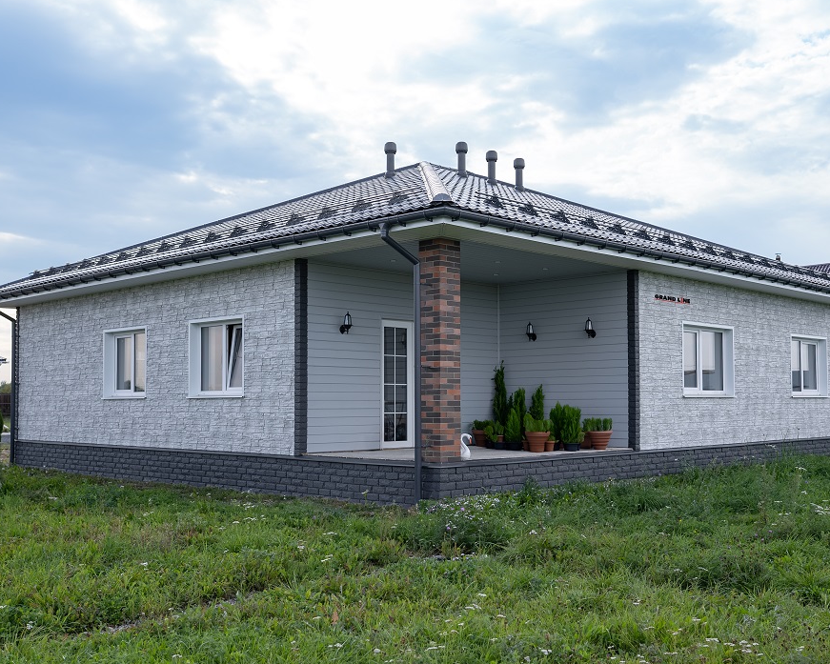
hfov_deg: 45.8
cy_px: 331
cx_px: 447
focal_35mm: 40
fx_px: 983
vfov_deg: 37.3
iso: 125
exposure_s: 1/400
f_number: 4
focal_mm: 35
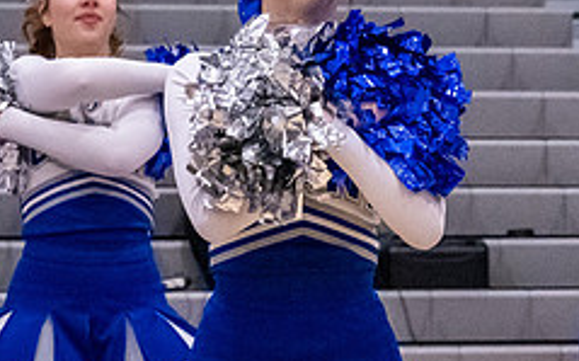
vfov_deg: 4.6
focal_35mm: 282
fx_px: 4447
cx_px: 357
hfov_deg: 7.4
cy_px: 79
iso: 18000
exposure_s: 1/500
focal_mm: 70
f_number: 7.1
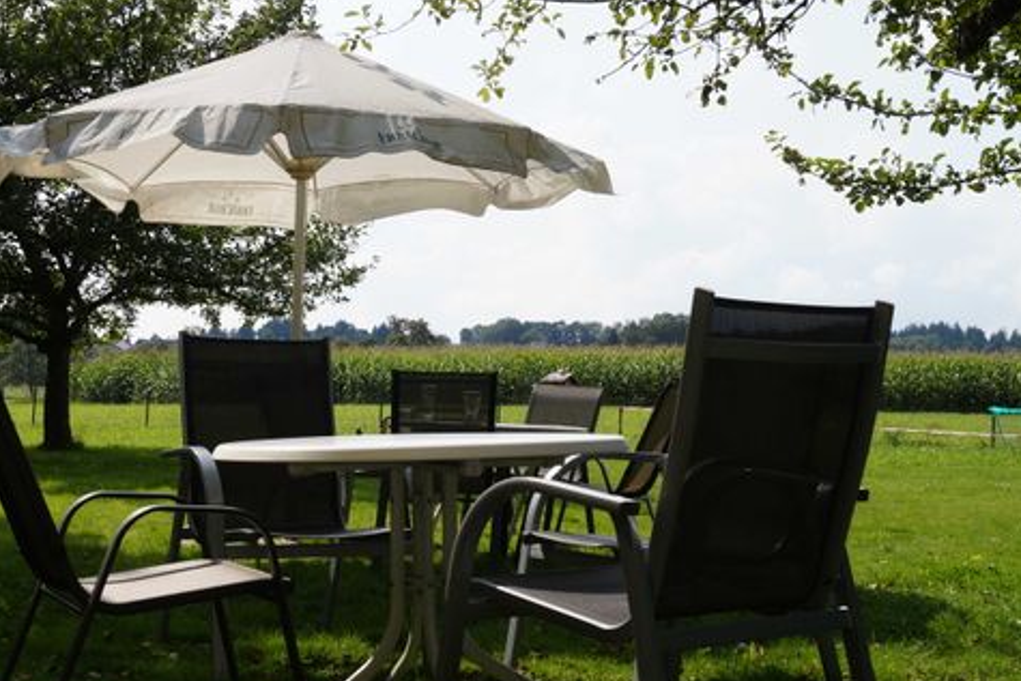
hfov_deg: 37.3
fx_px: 1504
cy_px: 346
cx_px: 402
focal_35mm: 53
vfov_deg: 25.5
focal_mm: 28
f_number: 11
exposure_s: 1/160
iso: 100
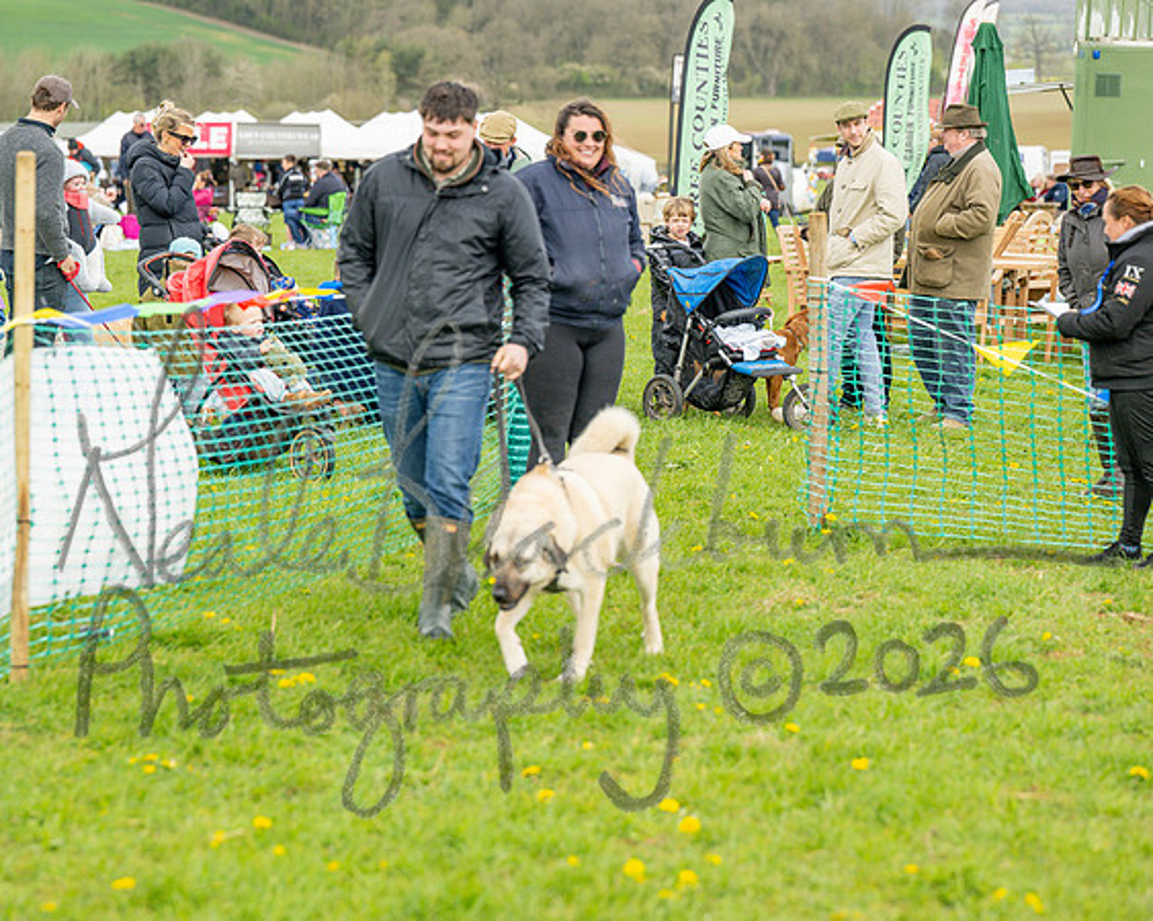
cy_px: 460
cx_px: 581
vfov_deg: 11.9
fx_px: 4418
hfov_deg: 14.9
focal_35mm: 130
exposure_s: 1/1600
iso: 400
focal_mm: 115
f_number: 4
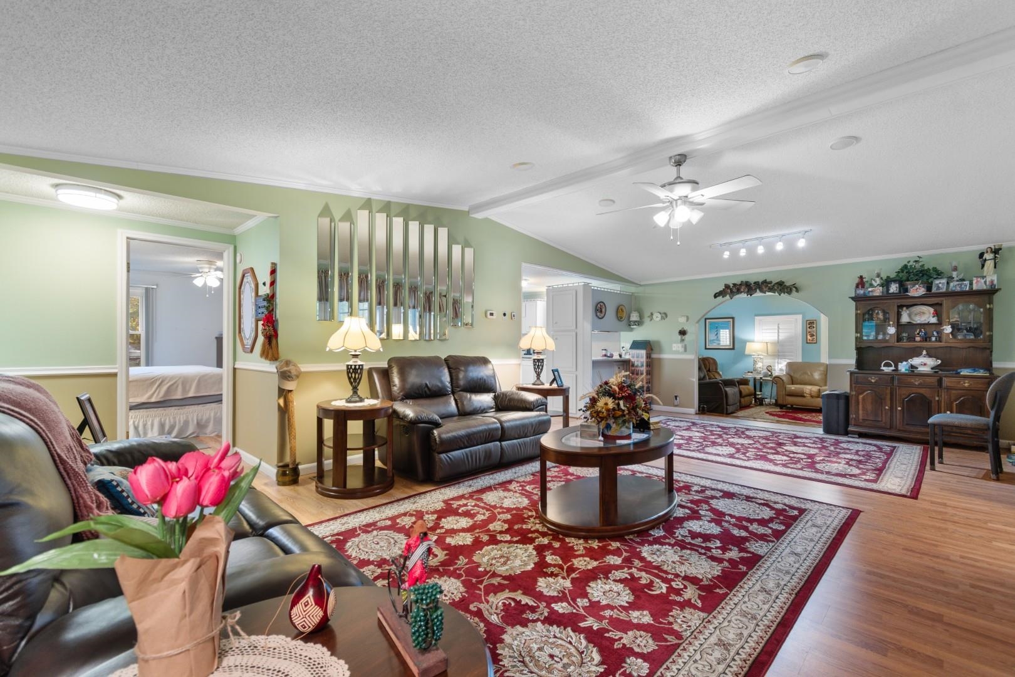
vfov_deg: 77.3
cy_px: 338
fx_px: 423
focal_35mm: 15
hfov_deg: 100.4
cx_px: 508
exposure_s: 1/1.25
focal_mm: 10
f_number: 4.5
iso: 100
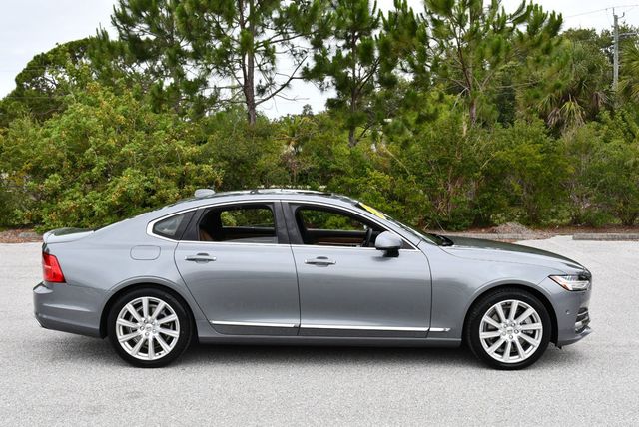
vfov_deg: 30.6
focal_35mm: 44
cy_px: 214
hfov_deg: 44.5
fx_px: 782
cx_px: 320
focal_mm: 22
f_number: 8
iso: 140
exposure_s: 1/250
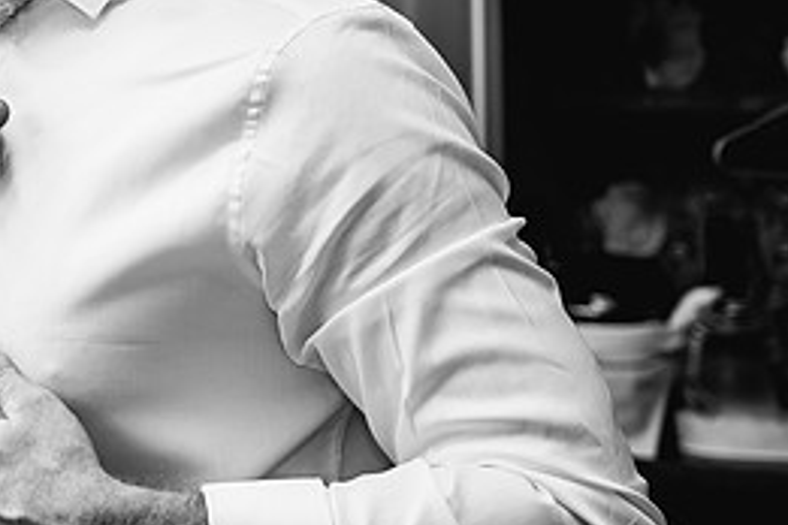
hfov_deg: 17.2
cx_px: -75
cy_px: -32
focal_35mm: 115
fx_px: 2517
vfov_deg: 11.8
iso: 500
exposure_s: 1/160
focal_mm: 50
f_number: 4
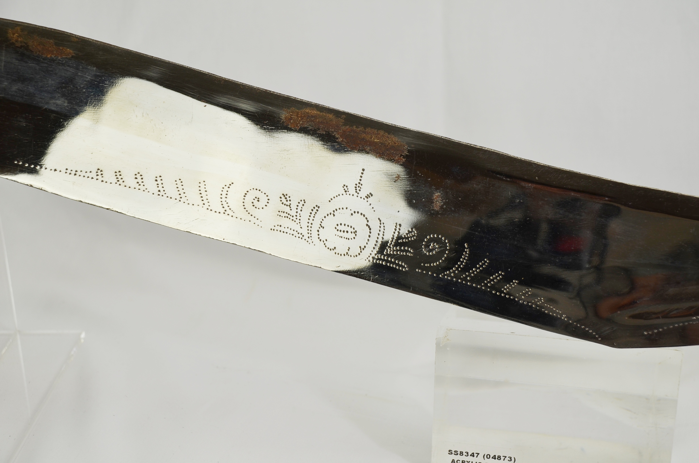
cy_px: 232
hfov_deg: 27.0
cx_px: 350
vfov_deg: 18.1
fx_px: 1453
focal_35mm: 75
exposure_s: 1/125
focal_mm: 50
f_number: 5.6
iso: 200
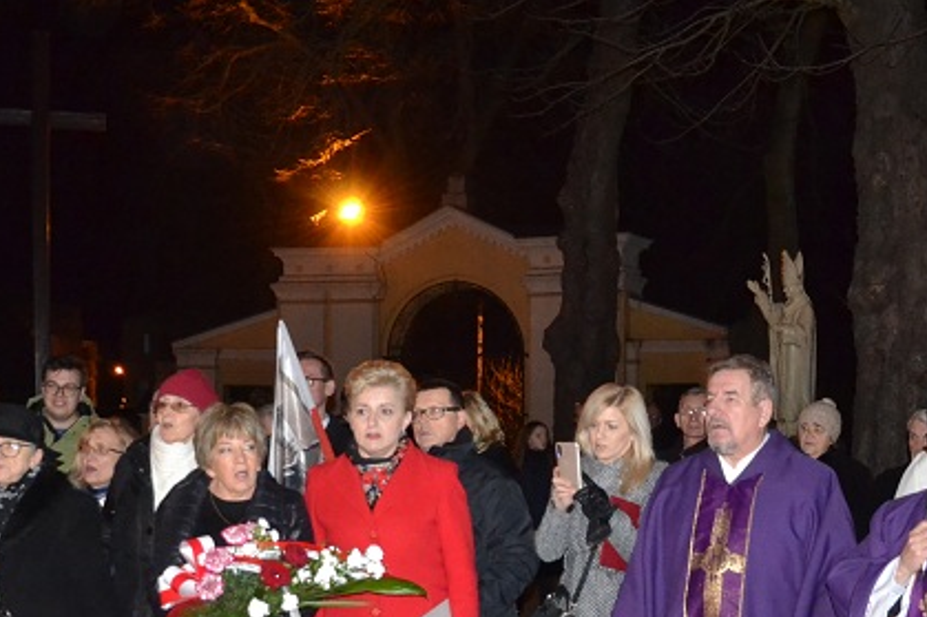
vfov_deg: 21.0
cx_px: 520
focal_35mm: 63
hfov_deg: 31.9
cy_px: 587
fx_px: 1622
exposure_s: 1/60
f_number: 3.8
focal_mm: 22
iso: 3200
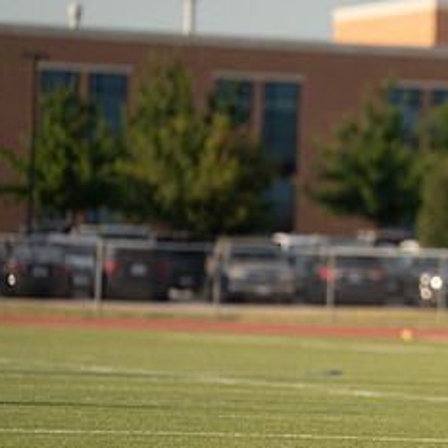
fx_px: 6208
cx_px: 546
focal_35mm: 424
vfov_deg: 4.1
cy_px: 234
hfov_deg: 4.1
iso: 500
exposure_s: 1/4000
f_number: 2.8
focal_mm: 200
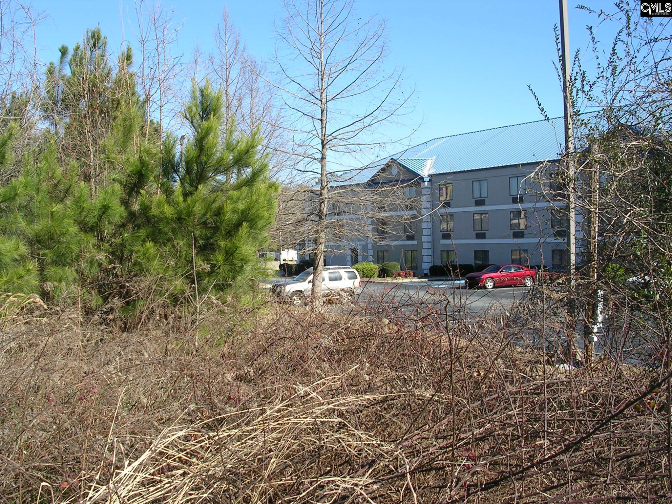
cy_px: 252
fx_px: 738
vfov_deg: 37.7
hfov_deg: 49.0
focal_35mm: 38
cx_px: 336
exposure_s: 1/166
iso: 50
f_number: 5.6
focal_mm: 5.8
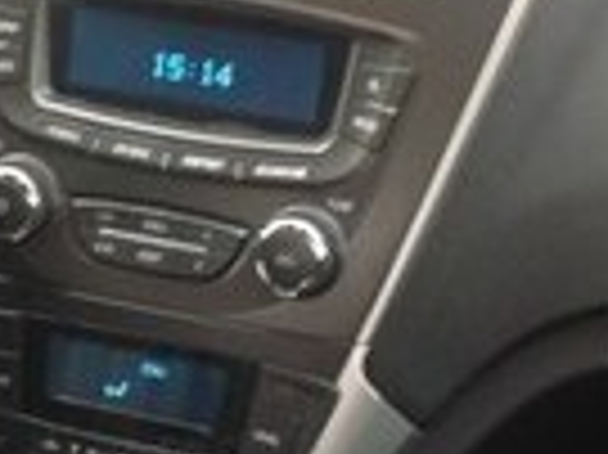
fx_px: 3001
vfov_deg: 8.6
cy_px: 542
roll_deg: -0.9
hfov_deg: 11.4
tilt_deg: -32.6
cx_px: -14
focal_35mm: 171
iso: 50
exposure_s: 1/15
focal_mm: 4.28
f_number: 2.4
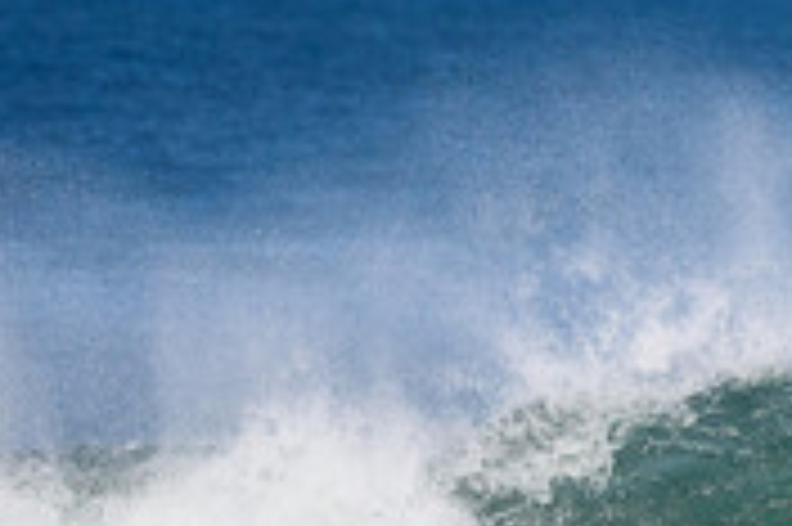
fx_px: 40266
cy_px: 811
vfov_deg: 0.7
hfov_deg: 1.1
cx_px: 909
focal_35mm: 1832
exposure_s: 1/2000
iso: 320
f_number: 5.6
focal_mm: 370
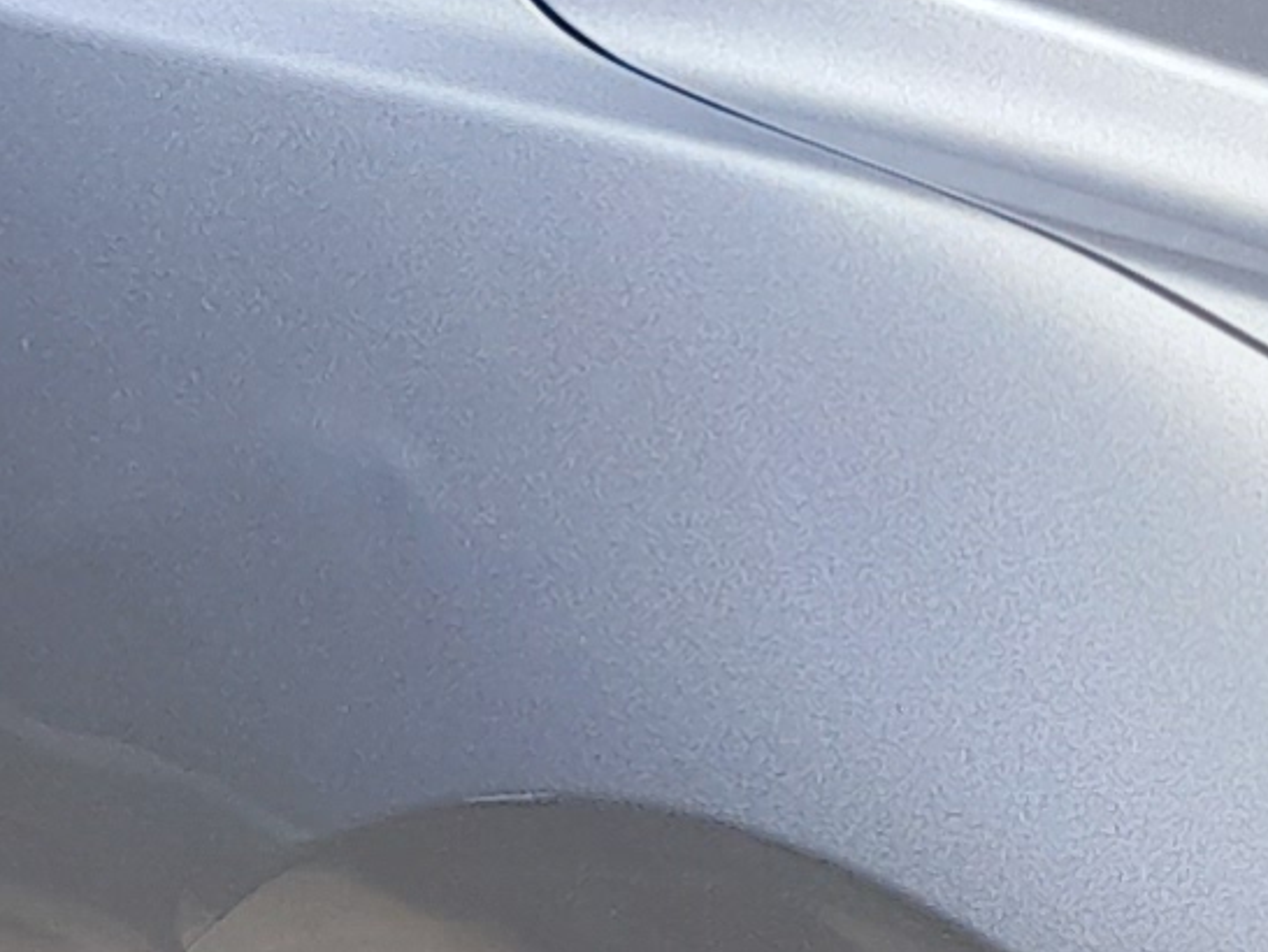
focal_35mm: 183
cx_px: 1075
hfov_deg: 10.8
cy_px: 58
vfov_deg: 8.1
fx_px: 6706
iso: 20
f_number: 2
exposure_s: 1/907
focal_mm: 4.6
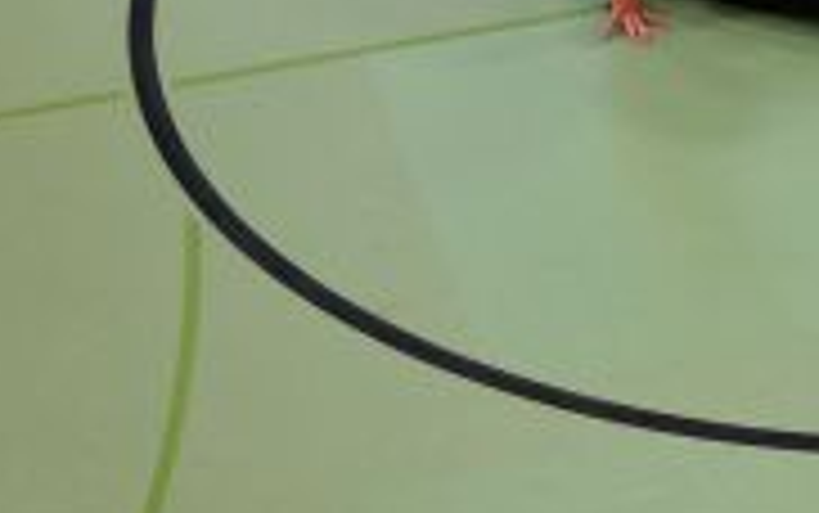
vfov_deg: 7.2
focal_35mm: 179
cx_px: 1116
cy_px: -227
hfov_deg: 11.3
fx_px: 3998
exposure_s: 1/50
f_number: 4.5
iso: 400
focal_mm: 33
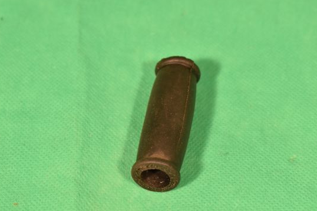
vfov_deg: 15.7
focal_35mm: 87
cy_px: 113
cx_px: 159
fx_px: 766
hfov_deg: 23.4
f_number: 8
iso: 500
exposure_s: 1/80
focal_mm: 52
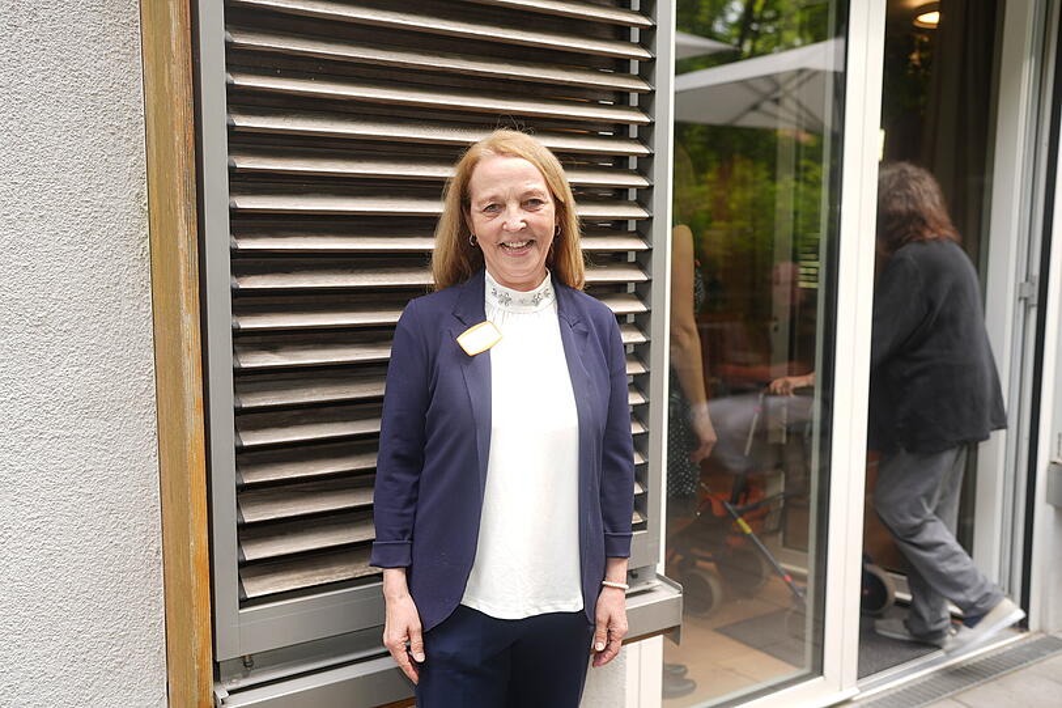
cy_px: 354
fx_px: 1032
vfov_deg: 37.8
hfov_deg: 54.4
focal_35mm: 35
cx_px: 531
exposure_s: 1/125
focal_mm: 35
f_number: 2.8
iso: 50
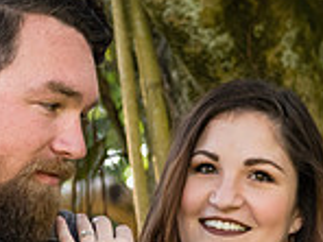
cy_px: 287
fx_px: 3835
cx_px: 170
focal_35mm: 411
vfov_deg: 3.6
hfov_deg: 4.8
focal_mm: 70
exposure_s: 1/250
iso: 720
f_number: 4.5
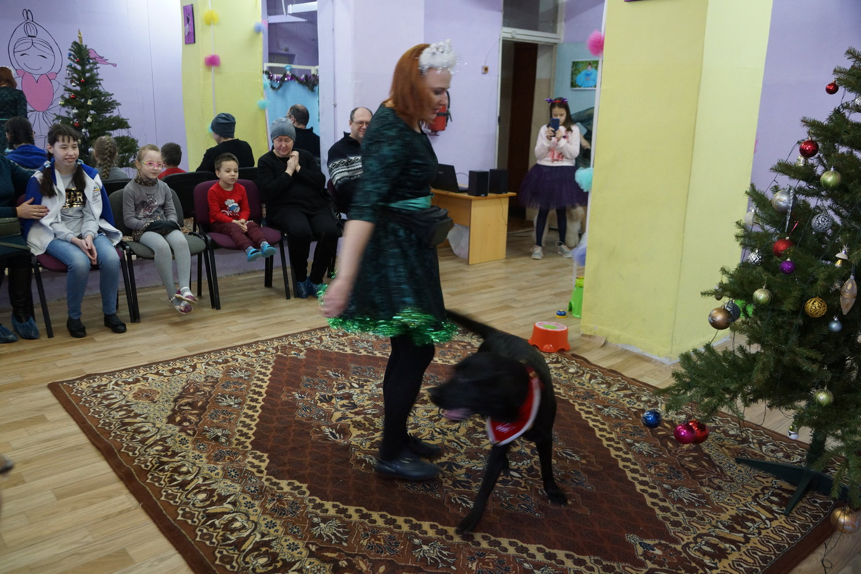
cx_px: 430
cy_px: 287
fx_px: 717
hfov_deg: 61.9
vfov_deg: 43.6
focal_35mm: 30
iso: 800
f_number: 4.5
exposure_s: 1/40
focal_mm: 20
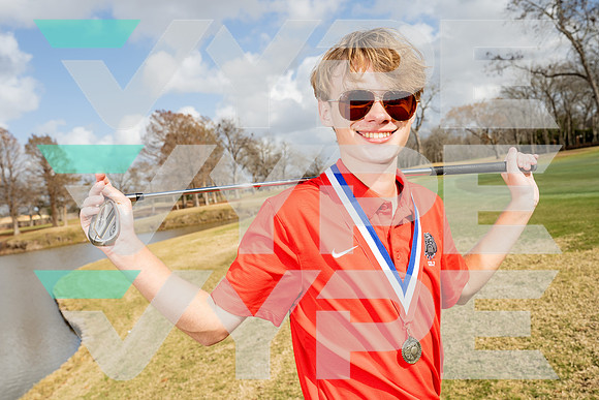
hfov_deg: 50.7
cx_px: 300
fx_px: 632
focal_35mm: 38
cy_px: 200
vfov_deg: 35.1
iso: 100
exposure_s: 1/250
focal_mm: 38
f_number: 8
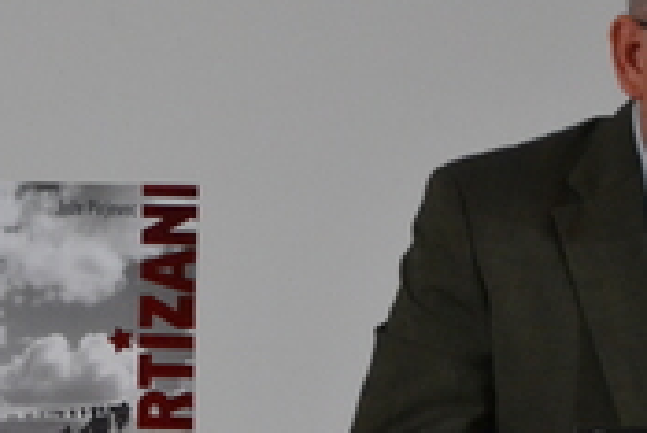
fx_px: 8968
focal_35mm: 499
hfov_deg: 4.1
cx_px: 172
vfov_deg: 2.8
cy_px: 274
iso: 2200
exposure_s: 1/60
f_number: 5.6
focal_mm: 105
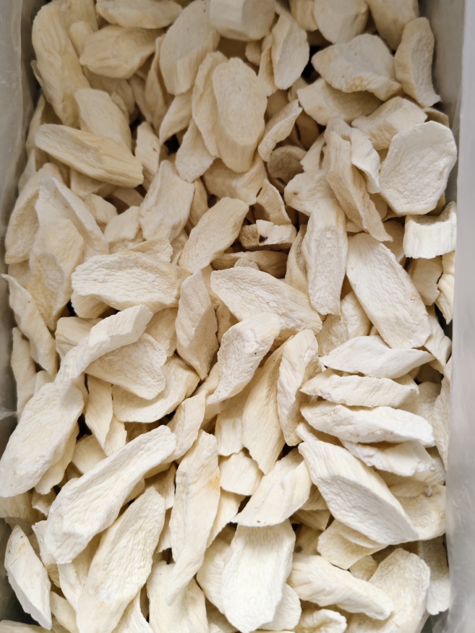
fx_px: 512
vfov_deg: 63.2
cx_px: 247
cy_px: 275
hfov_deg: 49.7
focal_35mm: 28
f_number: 1.88
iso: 84
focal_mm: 5.56
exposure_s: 1/50
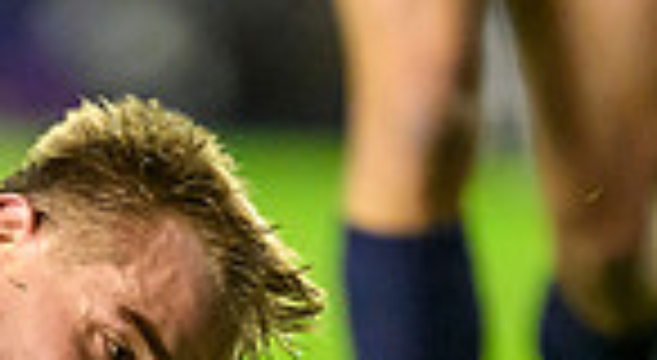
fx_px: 36896
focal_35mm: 2131
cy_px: 1065
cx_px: -225
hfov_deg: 1.0
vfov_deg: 0.6
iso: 8000
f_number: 2.8
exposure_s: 1/1250
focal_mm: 400
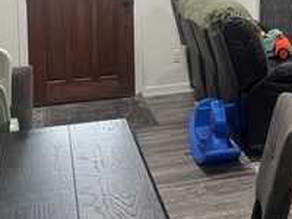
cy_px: -39
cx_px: 342
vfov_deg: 17.6
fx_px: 675
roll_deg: +1.0
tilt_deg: -3.8
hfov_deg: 22.6
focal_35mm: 80
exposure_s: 1/60
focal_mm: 6.76
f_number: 1.78
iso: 200
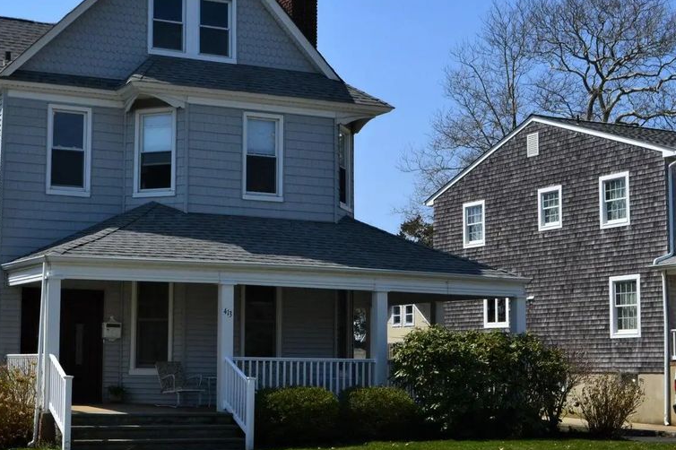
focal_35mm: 53
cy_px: 184
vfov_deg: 25.5
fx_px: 995
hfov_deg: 37.1
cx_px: 218
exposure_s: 1/500
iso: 320
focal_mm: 26
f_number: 11
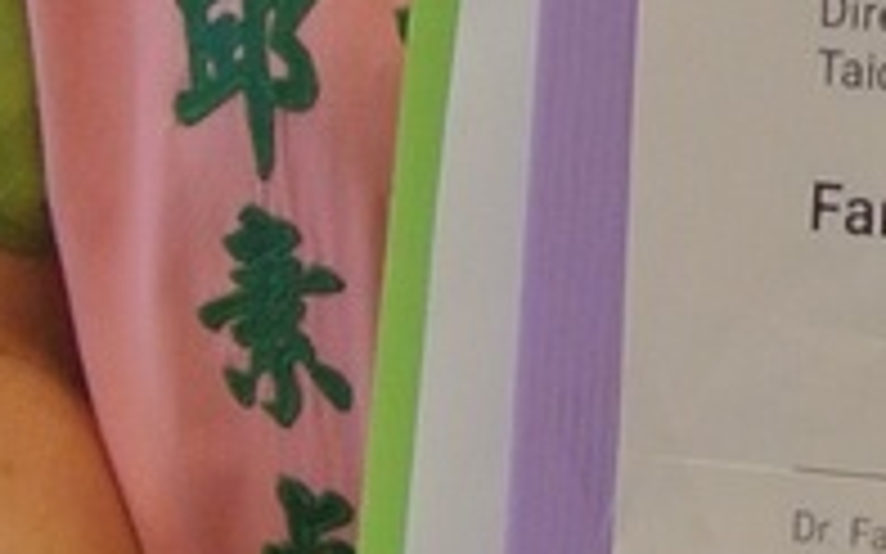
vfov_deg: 4.6
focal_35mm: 287
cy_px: -164
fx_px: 6928
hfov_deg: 7.0
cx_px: 1871
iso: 640
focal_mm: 14
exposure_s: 1/60
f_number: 4
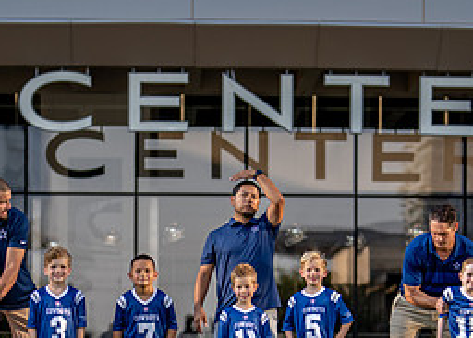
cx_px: 245
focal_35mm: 182
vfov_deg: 7.9
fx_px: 2446
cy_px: 369
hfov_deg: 11.0
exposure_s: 1/2500
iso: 125
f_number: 1.2
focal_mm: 50
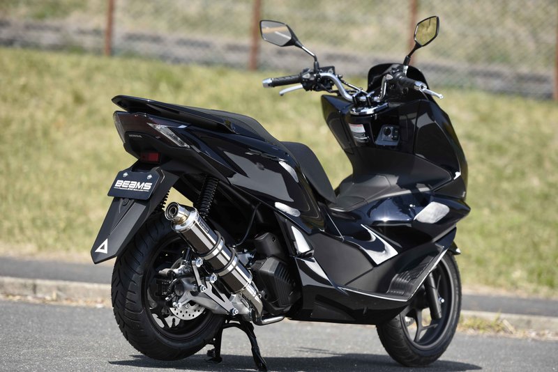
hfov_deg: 13.7
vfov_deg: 9.2
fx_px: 2326
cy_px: 186
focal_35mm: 150
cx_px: 279
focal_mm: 150
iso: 250
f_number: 3.2
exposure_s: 1/3200
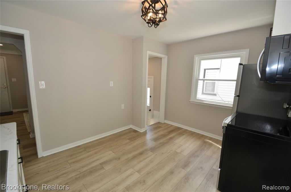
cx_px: 146
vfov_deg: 77.1
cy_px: 96
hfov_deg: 100.5
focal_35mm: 15
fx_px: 121
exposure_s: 1/125
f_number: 5.6
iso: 200
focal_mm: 10
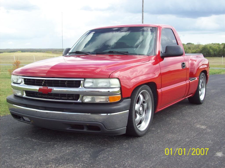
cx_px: 112
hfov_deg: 42.1
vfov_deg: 32.2
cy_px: 84
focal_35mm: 45
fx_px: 292
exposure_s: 1/439
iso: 80
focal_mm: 7.6
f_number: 3
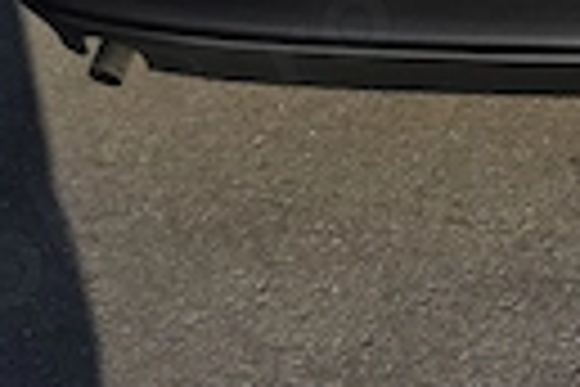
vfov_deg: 11.0
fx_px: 1788
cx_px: 418
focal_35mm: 111
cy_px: -441
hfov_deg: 18.3
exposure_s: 1/5608
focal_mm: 6.3
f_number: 1.7
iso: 80
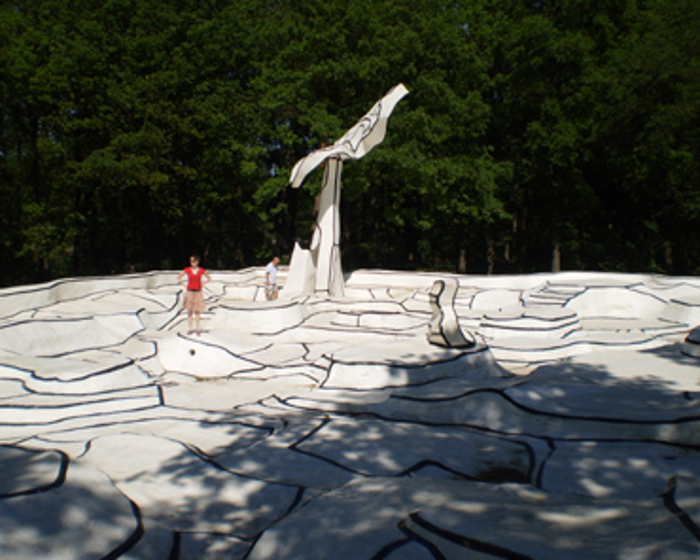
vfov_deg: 39.2
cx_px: 346
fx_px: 787
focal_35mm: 38
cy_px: 282
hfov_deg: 47.9
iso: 64
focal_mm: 6.3
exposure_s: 1/1600
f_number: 4.6
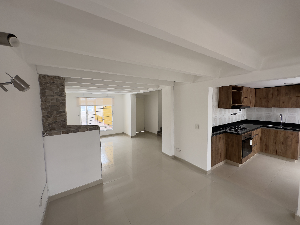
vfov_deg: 85.7
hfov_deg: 102.1
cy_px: 112
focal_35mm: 14
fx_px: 121
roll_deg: +0.6
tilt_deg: -2.7
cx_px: 150
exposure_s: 1/99
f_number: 2.2
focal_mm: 2.22
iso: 64
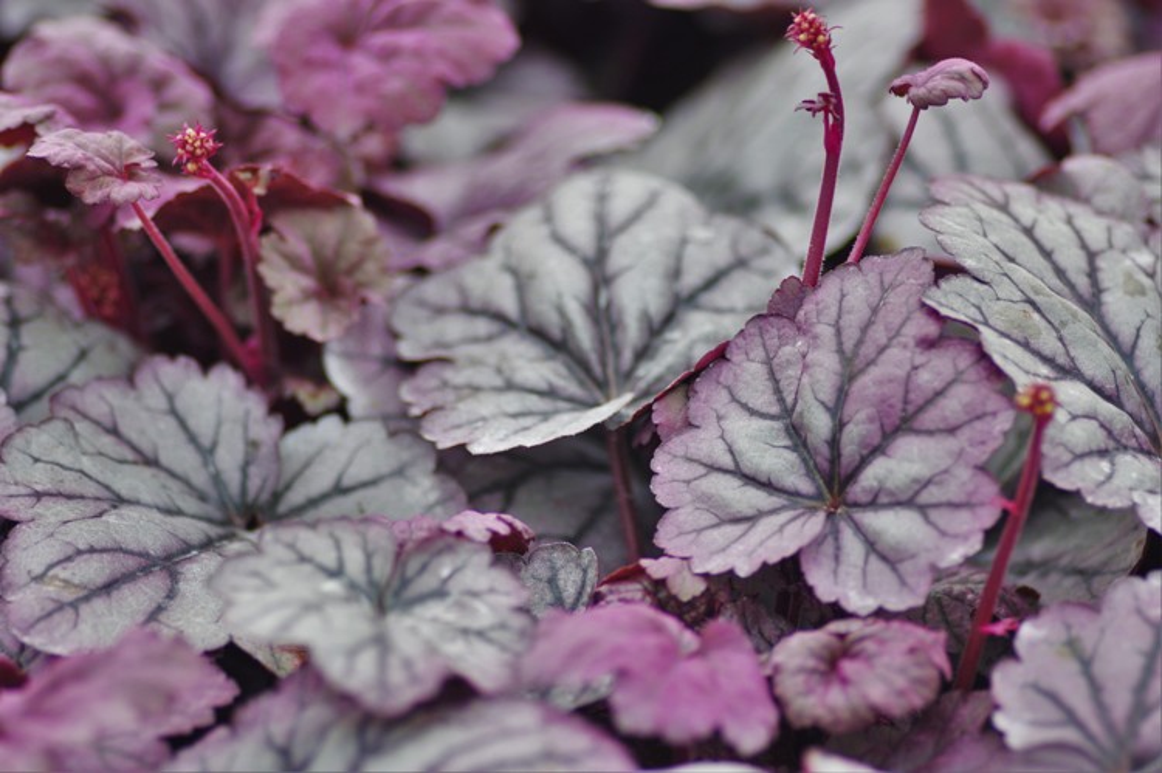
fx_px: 4838
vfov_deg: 9.1
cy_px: 386
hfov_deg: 13.7
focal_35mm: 150
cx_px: 581
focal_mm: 100
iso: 200
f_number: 2.8
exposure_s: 1/160
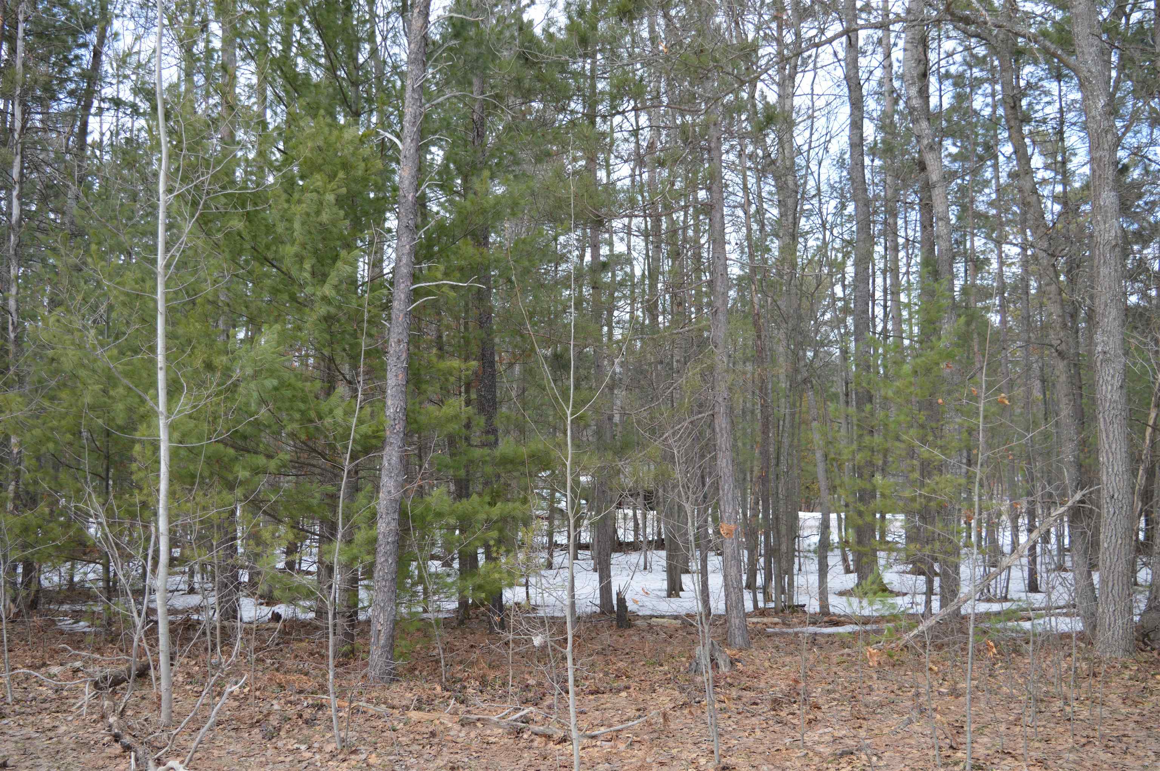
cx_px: 580
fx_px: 1255
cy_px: 386
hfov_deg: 49.6
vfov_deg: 34.1
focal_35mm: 39
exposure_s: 1/125
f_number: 5.6
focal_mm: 26
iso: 100
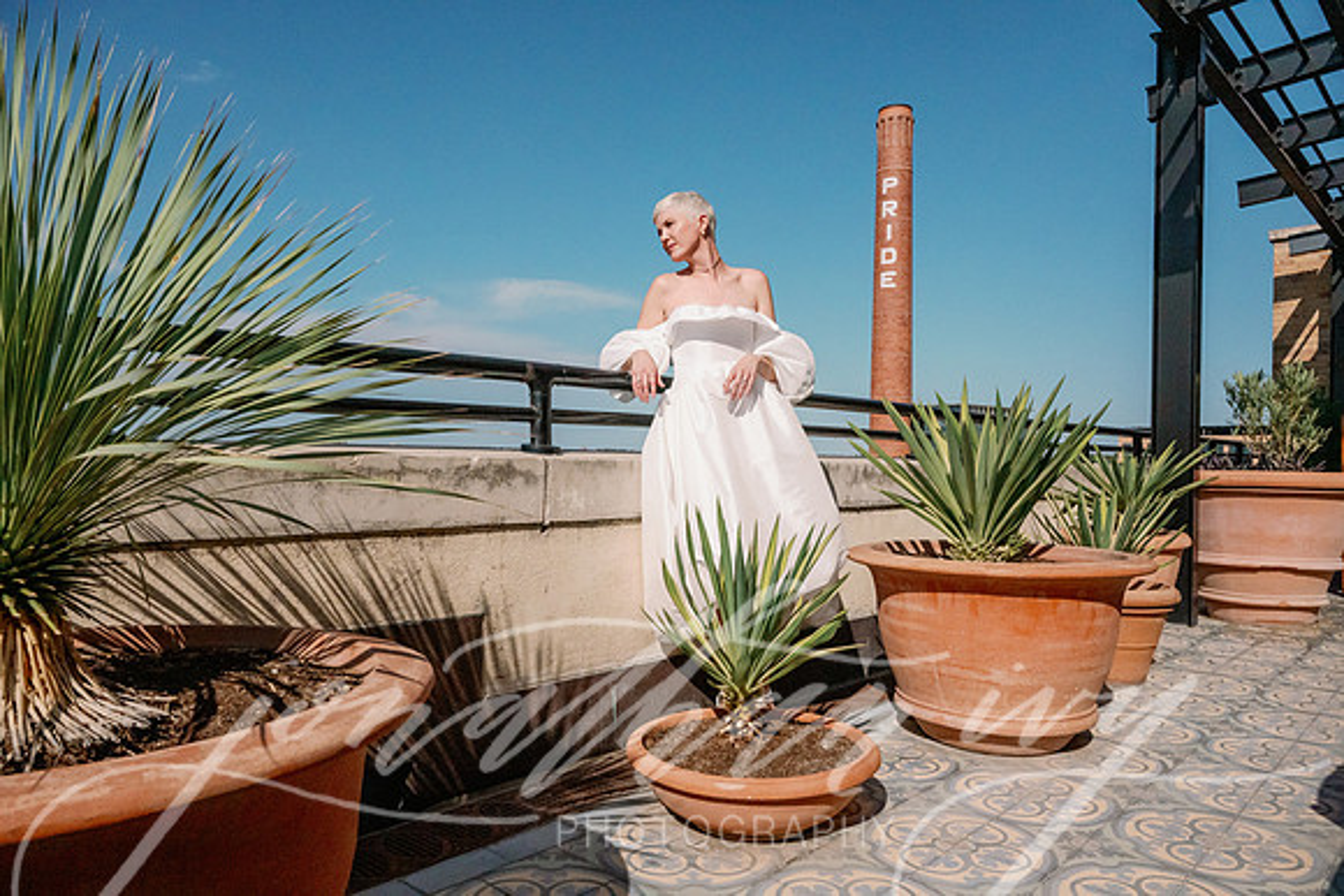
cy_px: 448
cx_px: 672
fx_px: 896
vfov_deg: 53.2
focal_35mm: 24
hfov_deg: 73.7
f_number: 8
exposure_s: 1/32000
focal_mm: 24
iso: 2500
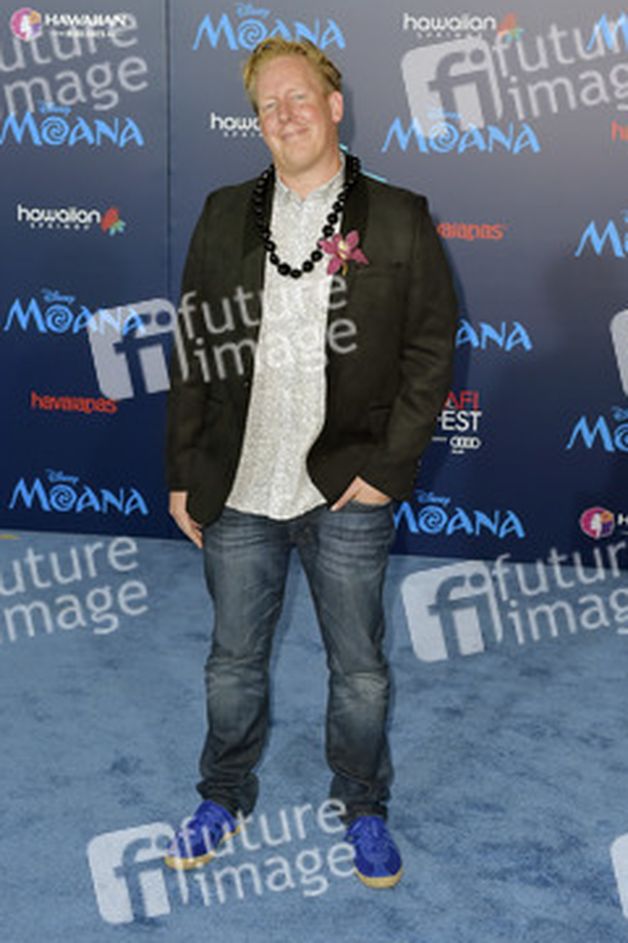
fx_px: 1308
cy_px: 469
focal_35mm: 50
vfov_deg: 39.6
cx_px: 300
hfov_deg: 27.0
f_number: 4.5
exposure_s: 1/320
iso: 400
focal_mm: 45
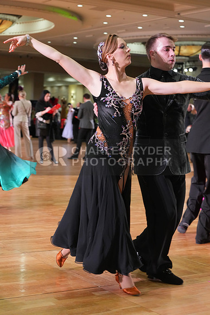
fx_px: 612
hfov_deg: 19.5
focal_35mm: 70
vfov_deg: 28.8
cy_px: 158
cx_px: 105
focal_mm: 70
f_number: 5
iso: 3200
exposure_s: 1/200
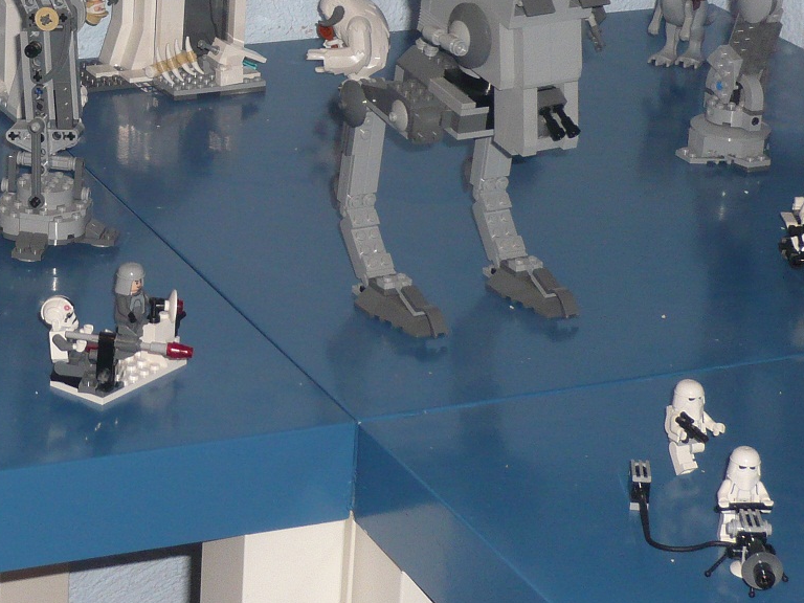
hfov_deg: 16.8
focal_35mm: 116
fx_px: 2694
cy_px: 46
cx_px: 137
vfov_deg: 12.7
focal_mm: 9.5
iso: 160
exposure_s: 1/30
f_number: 4.1
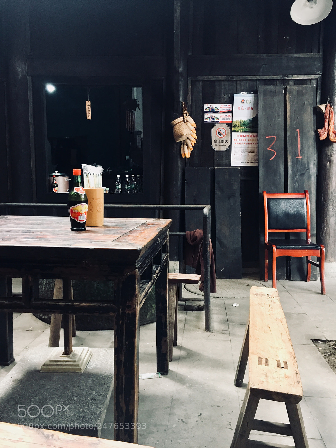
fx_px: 375
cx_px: 168
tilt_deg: -5.5
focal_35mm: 29
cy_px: 224
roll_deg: +0.3
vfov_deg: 61.7
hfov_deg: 48.2
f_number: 2.2
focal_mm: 4.15
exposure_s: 1/33
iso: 125
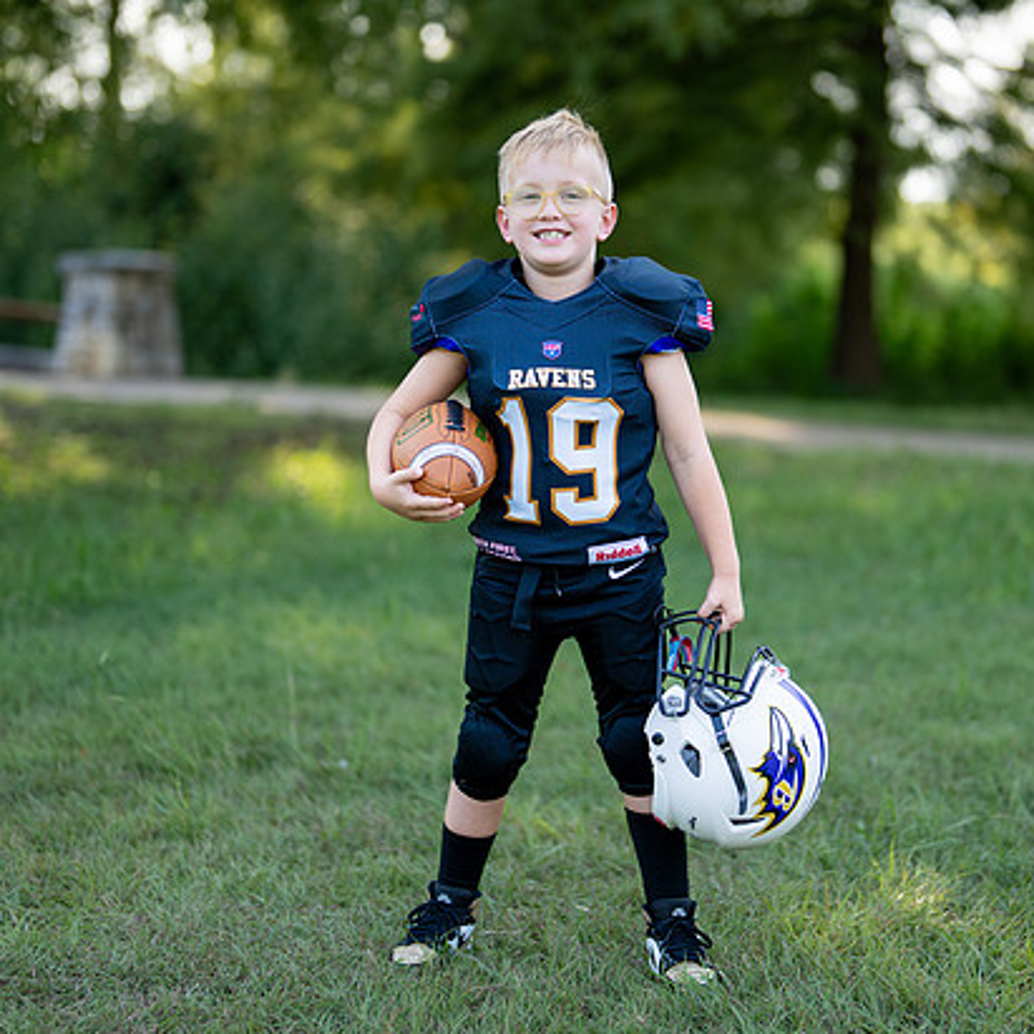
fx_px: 2670
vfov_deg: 21.9
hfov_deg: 21.9
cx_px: 629
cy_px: 447
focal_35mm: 79
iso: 100
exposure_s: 1/1250
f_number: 1.2
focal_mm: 50
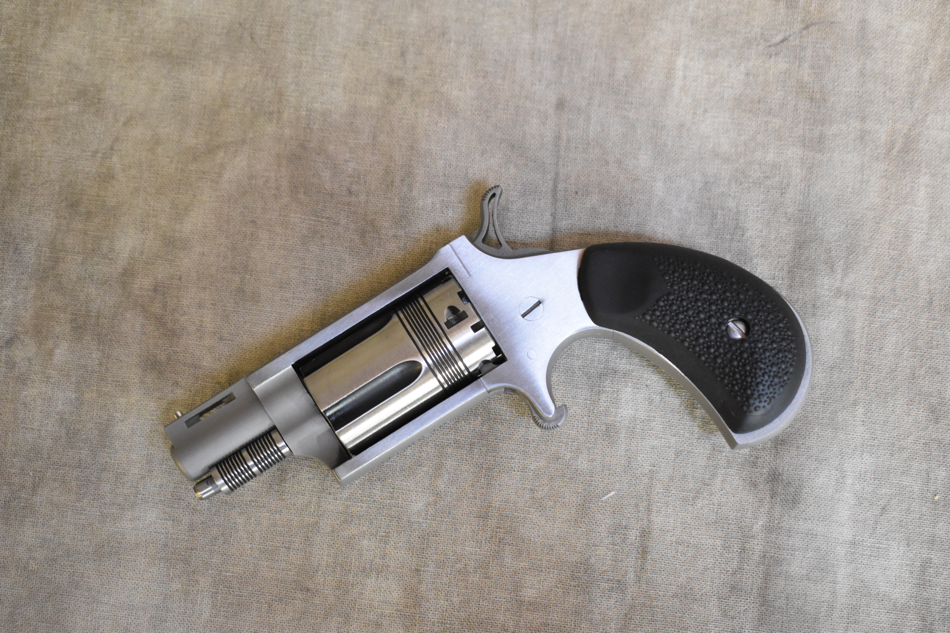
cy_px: 316
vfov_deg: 22.6
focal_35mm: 60
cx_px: 475
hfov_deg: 33.4
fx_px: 1583
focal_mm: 40
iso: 3200
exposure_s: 1/25
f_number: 4.8
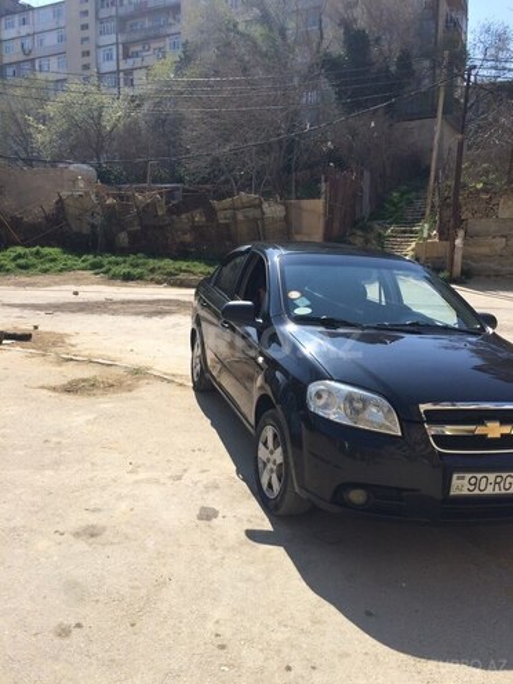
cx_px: 256
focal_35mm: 29
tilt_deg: -12.8
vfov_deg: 61.7
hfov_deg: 48.2
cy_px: 342
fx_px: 573
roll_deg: -2.2
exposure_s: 1/2053
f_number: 2.2
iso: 32
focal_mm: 4.15
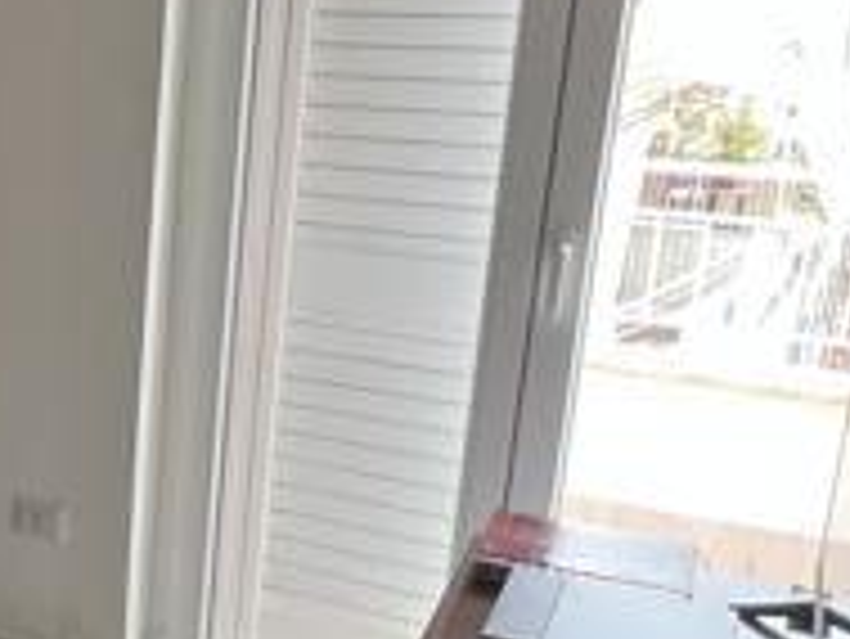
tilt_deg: -15.6
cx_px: -207
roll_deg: +1.1
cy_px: 351
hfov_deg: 29.3
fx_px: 1351
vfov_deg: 26.6
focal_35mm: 55
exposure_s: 1/99
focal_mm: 1.57
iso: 200
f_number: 1.8
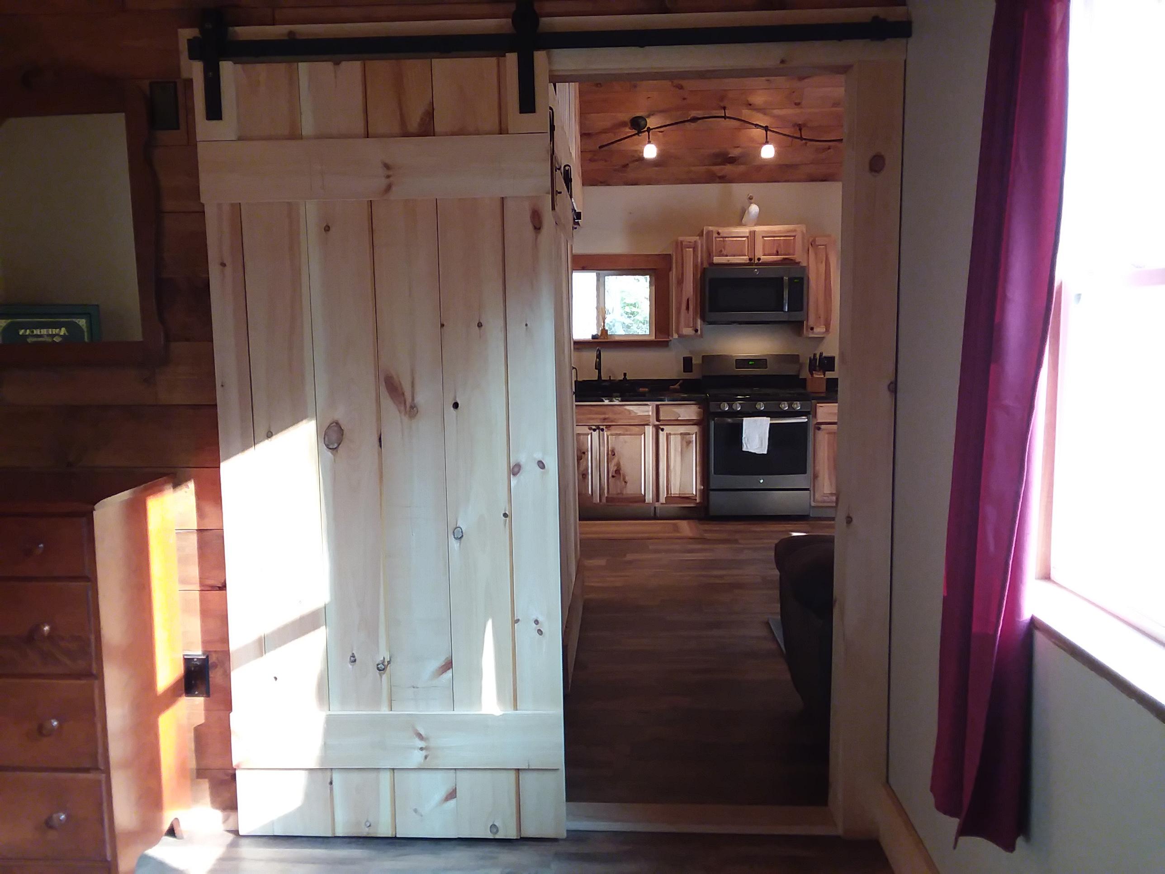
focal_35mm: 29
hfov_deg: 61.7
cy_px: 437
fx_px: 976
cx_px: 582
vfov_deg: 48.2
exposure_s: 1/30
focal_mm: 2.47
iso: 125
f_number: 1.9
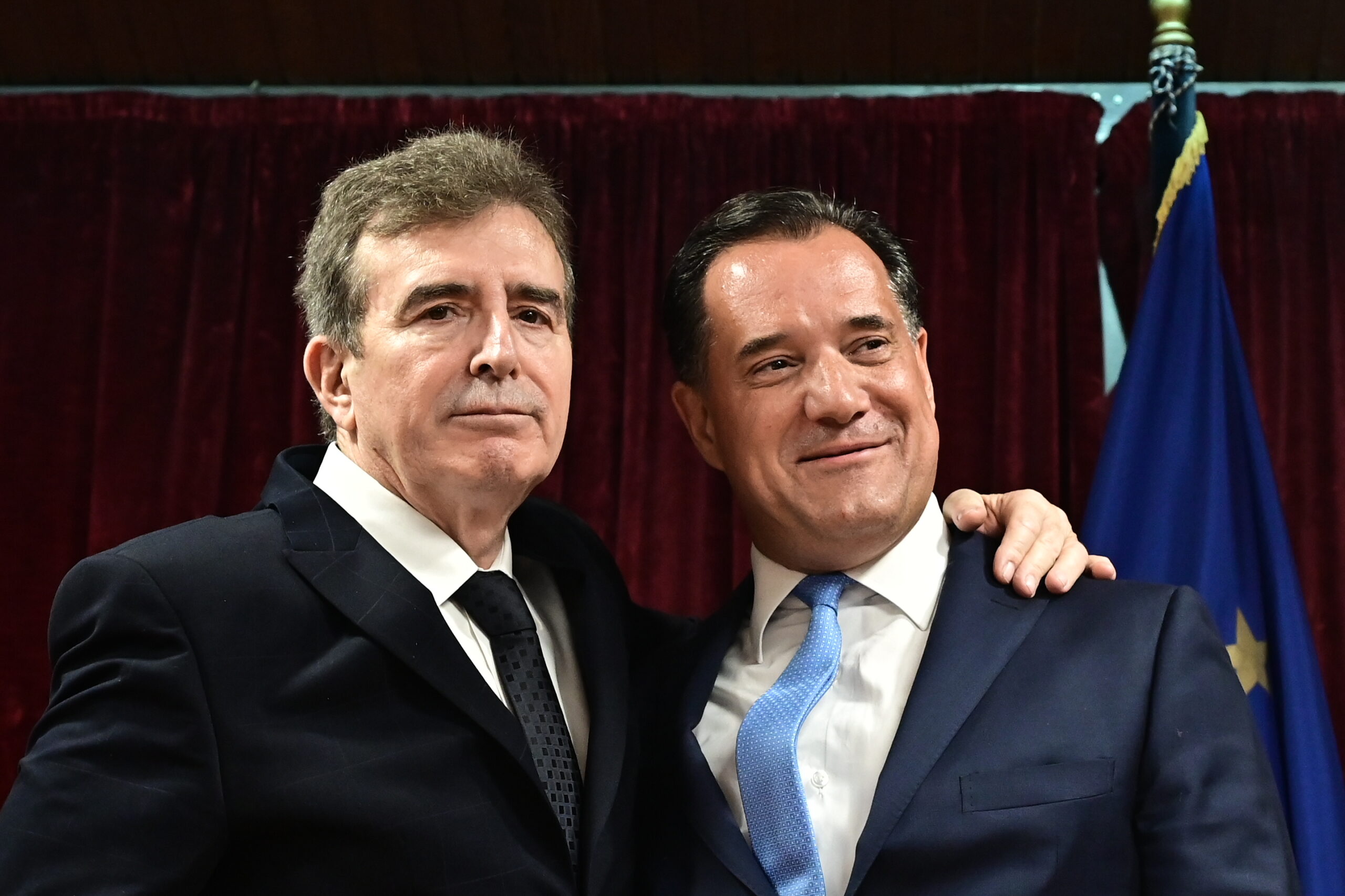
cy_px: 448
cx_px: 672
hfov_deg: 44.5
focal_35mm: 44
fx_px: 1644
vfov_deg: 30.5
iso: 2000
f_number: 4.5
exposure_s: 1/125
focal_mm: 44
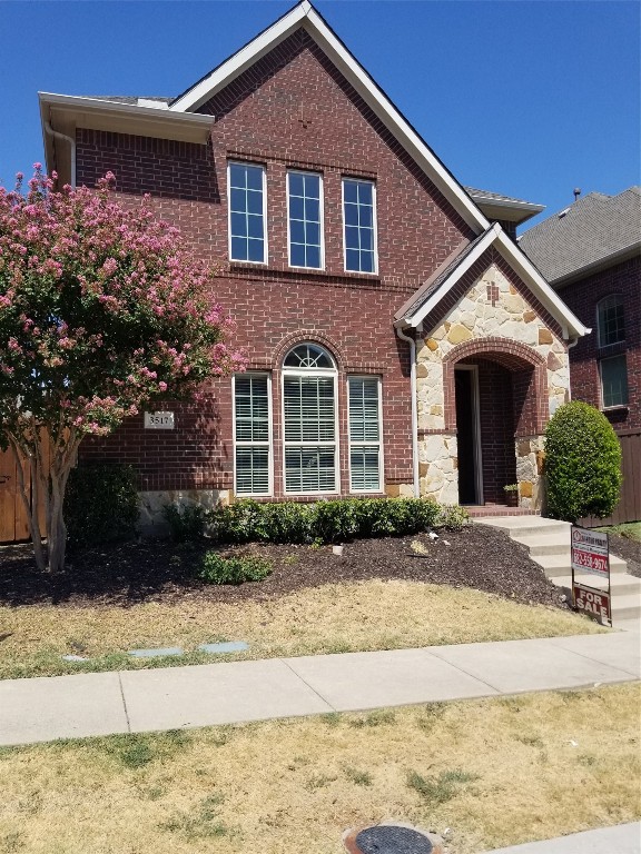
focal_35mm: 26
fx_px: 642
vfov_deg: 67.3
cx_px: 320
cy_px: 427
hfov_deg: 53.1
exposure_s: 1/2560
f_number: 1.7
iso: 50
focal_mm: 4.3
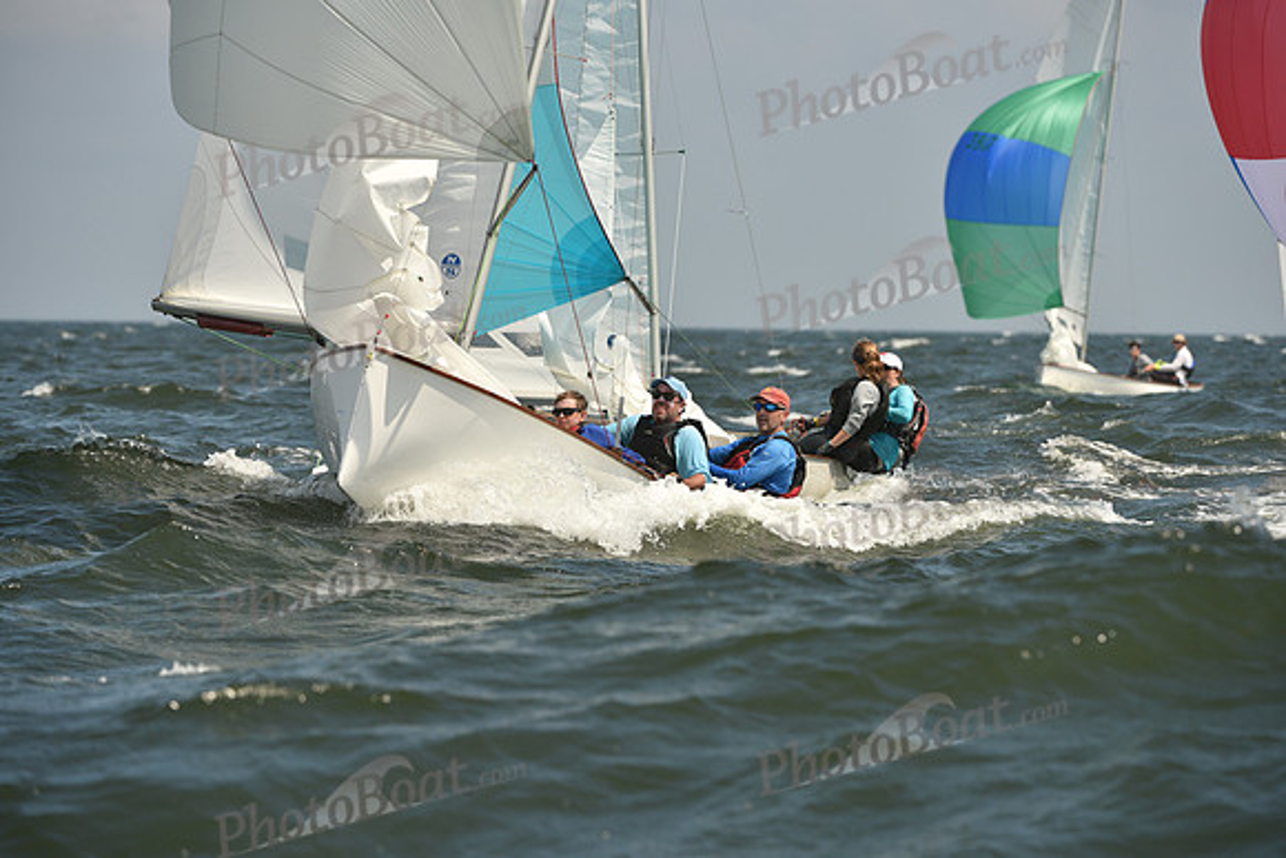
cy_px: 429
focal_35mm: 300
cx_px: 643
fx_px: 10719
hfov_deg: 6.9
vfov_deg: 4.6
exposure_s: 1/1250
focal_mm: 300
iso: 250
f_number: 7.1
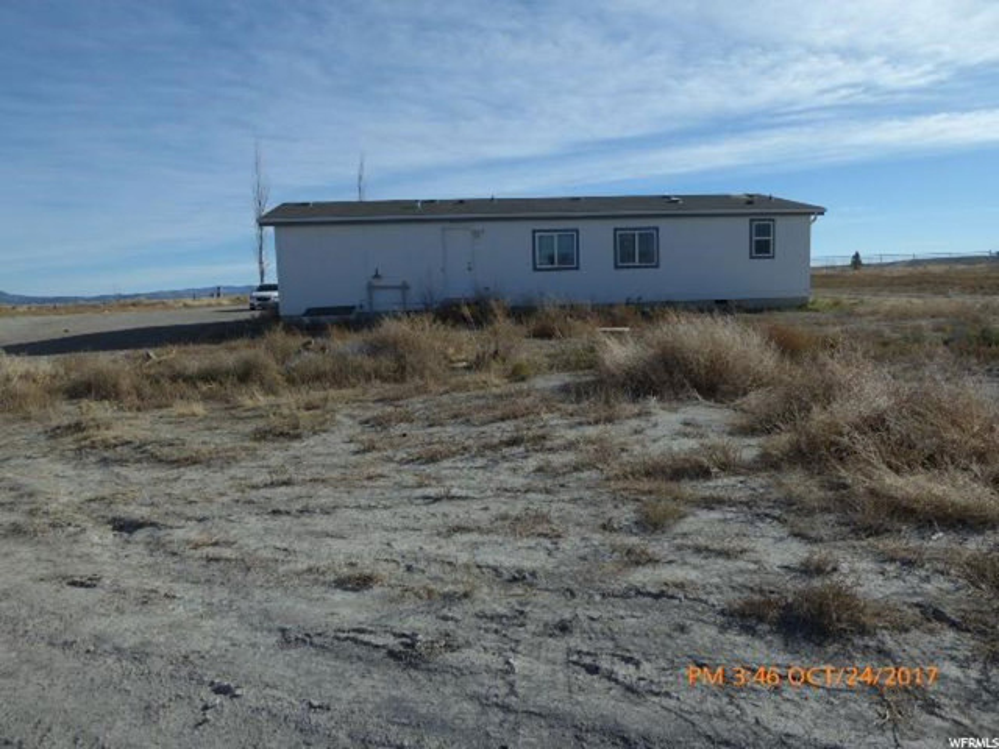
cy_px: 374
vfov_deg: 54.9
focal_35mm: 25
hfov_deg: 69.4
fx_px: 721
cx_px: 500
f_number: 3.3
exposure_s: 1/1000
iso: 80
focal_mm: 4.3
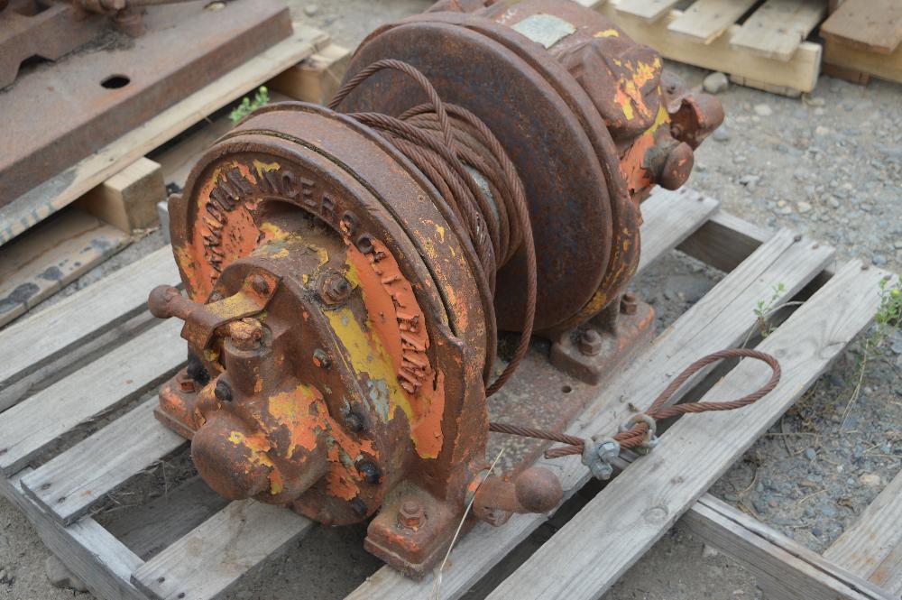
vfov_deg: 26.4
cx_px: 451
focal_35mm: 51
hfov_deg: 38.9
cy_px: 300
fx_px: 1277
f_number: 5.6
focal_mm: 34
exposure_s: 1/125
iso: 110
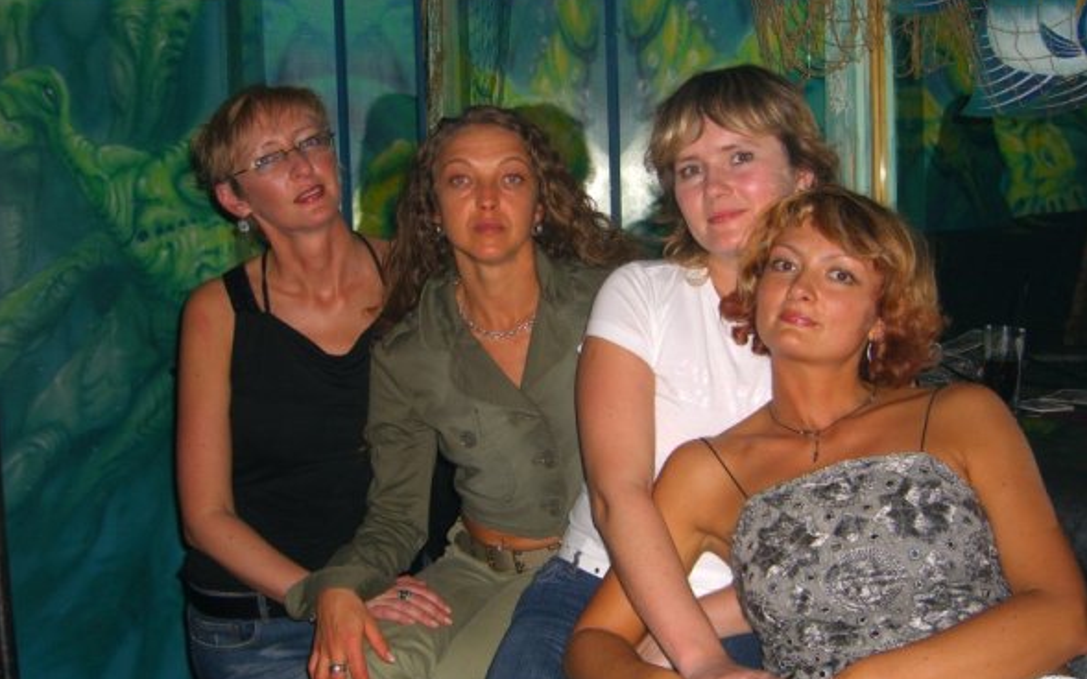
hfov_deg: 48.2
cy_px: 362
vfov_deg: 31.2
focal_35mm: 41
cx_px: 537
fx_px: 1214
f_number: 2.8
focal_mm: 7.9
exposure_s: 1/60
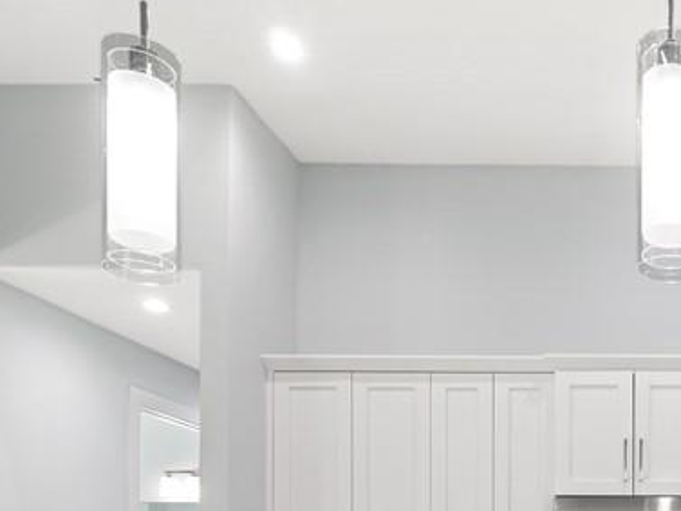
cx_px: 679
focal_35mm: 38
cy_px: 590
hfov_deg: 42.4
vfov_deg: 32.2
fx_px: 748
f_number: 7.1
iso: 200
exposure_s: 1/10
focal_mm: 7
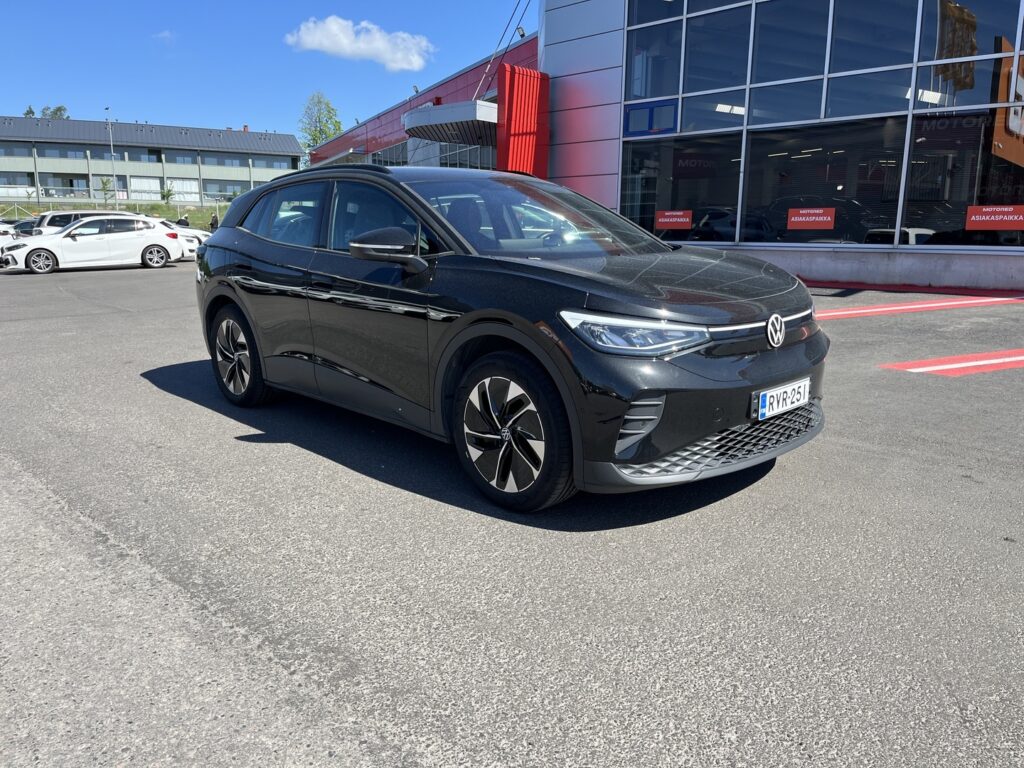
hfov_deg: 67.3
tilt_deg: -11.0
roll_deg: -0.6
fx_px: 769
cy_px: 384
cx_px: 512
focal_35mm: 26
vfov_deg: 53.1
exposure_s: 1/2222
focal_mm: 5.1
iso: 50
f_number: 1.6
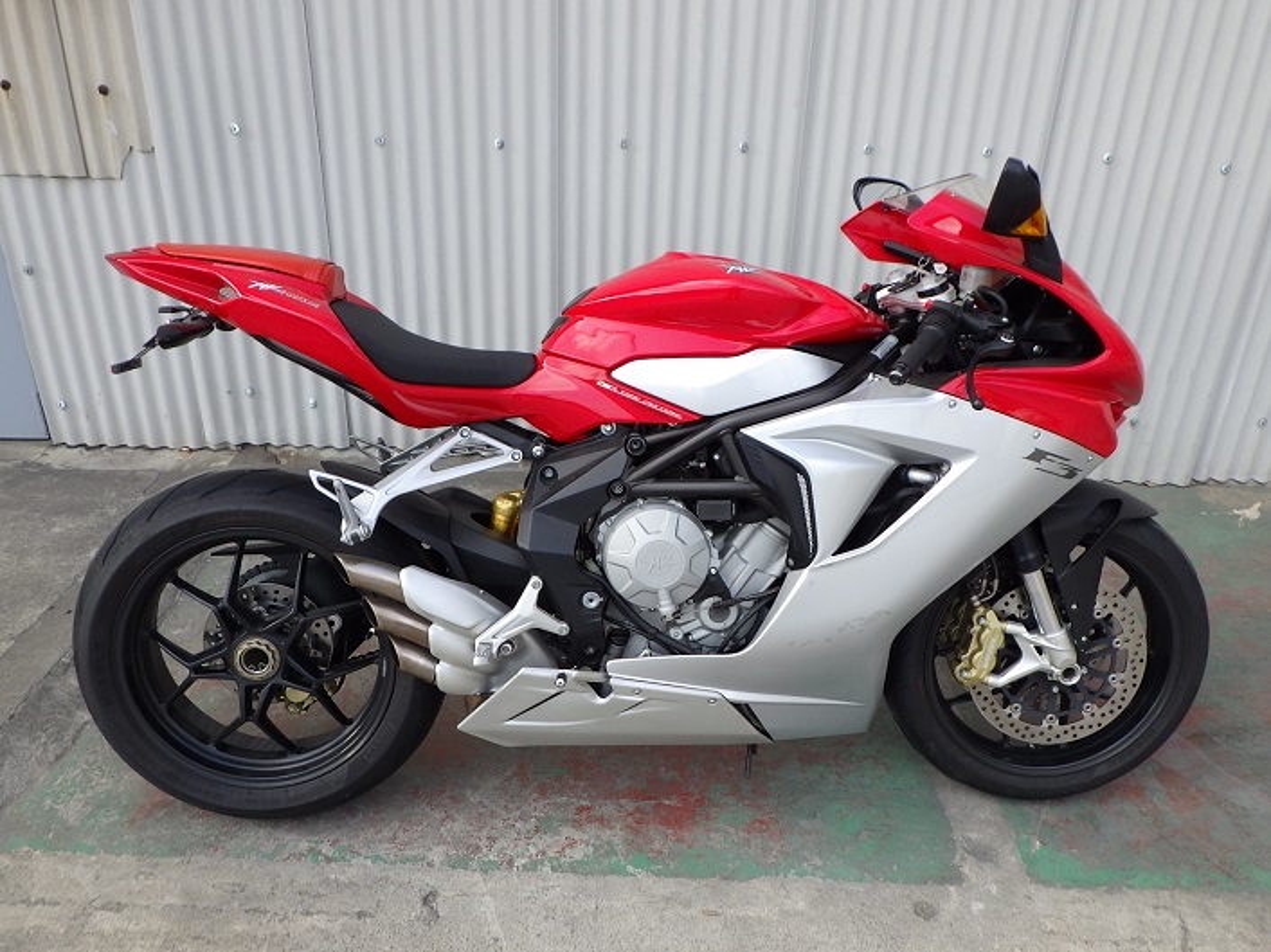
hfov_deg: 63.5
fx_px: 1028
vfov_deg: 49.7
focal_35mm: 28
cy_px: 476
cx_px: 636
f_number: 4.2
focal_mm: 5
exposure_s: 1/200
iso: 125
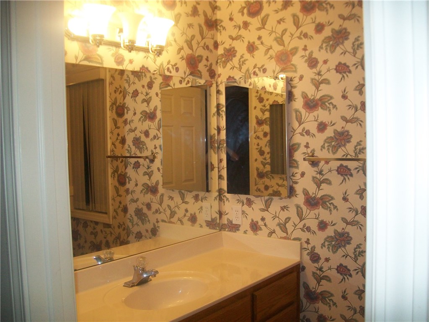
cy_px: 161
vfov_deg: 41.8
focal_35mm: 34
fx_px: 421
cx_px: 214
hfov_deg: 54.0
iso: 160
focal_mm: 6.1
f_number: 2.7
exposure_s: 1/60
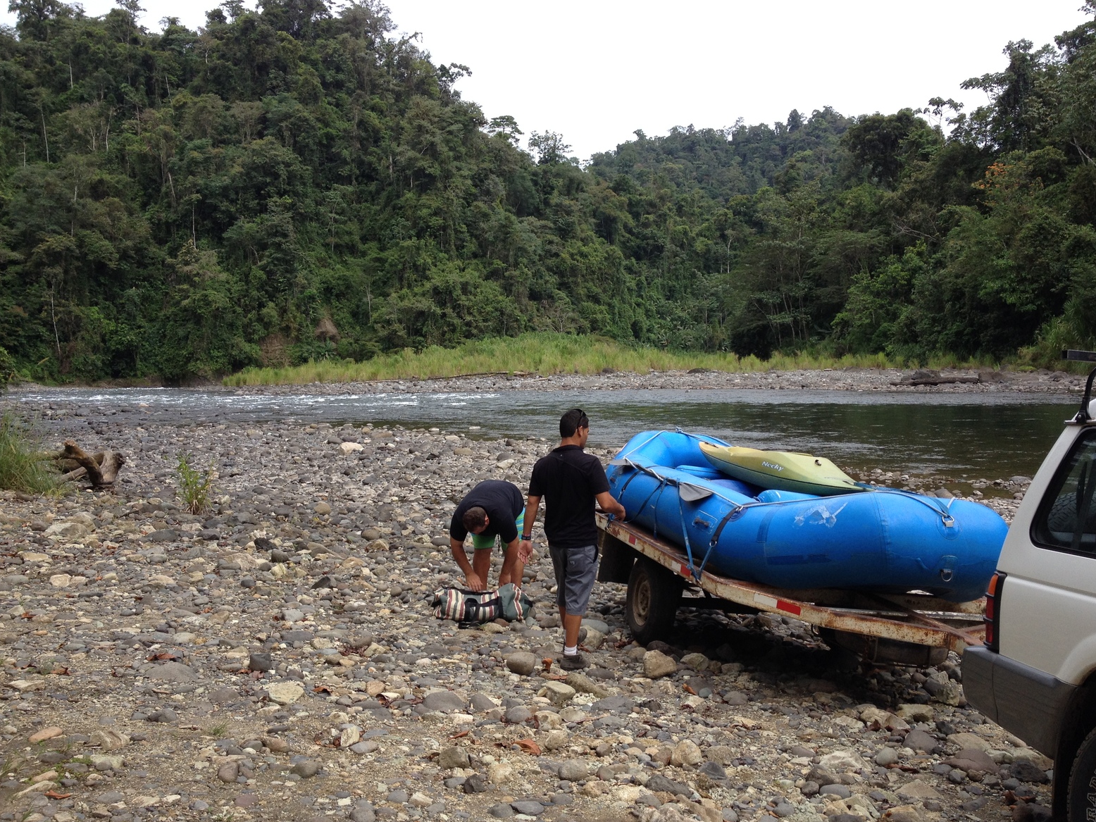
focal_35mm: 36
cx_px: 558
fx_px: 1140
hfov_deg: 51.4
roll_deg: +1.6
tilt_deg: -6.9
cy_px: 411
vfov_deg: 39.7
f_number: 2.4
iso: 50
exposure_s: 1/890
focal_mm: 4.28
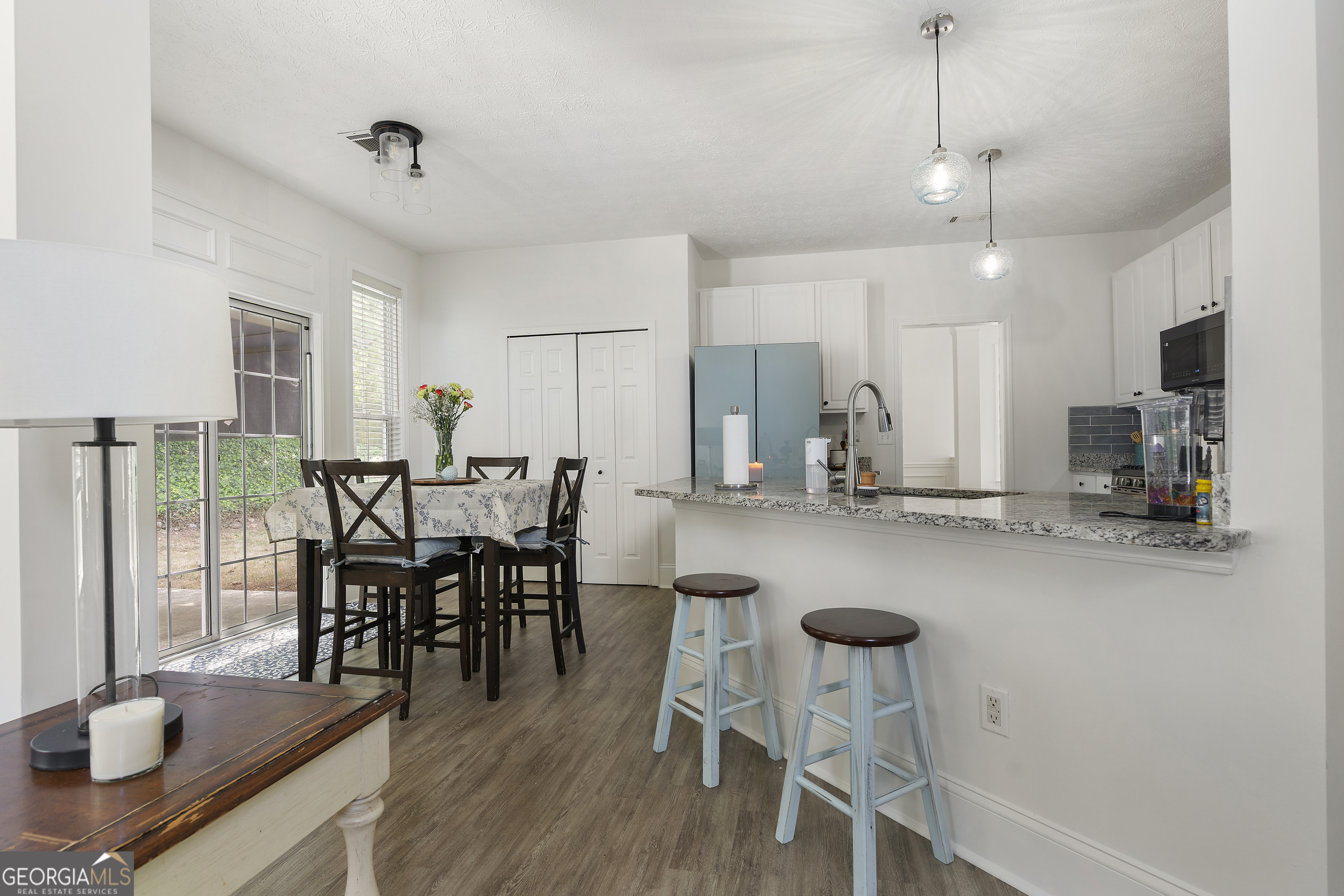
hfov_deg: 96.7
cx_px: 672
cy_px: 448
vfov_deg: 73.8
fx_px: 597
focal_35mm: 16
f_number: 7.1
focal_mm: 16
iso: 160
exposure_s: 1/2
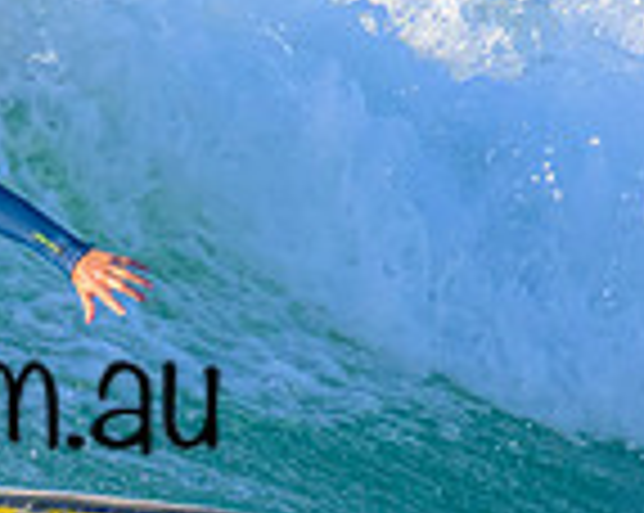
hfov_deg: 0.6
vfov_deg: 0.5
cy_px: 344
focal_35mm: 3046
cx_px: -257
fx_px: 57977
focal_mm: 800
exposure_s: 1/2000
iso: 5600
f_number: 11
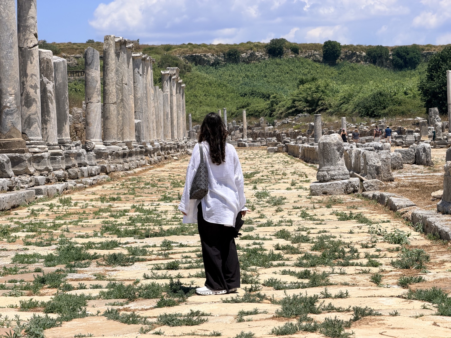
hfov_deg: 19.6
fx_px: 1303
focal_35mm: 100
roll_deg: +2.5
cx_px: 226
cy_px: 169
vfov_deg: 14.8
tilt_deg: +0.4
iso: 20
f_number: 2.8
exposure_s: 1/928
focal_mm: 16.89
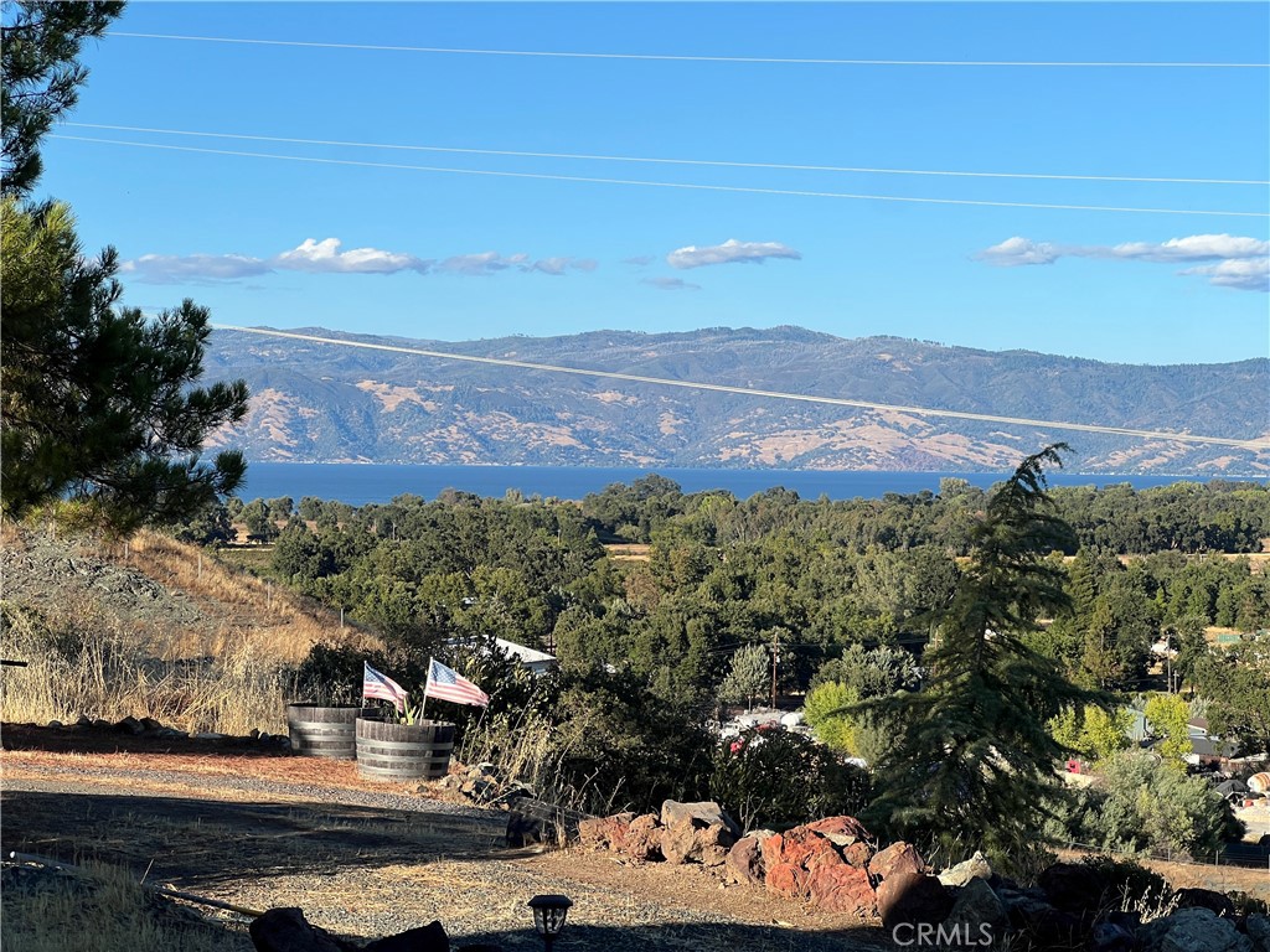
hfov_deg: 25.3
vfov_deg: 19.1
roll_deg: -1.0
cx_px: 635
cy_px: 476
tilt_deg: +0.2
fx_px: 2825
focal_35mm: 77
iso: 32
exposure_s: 1/717
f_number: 2.8
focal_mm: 9
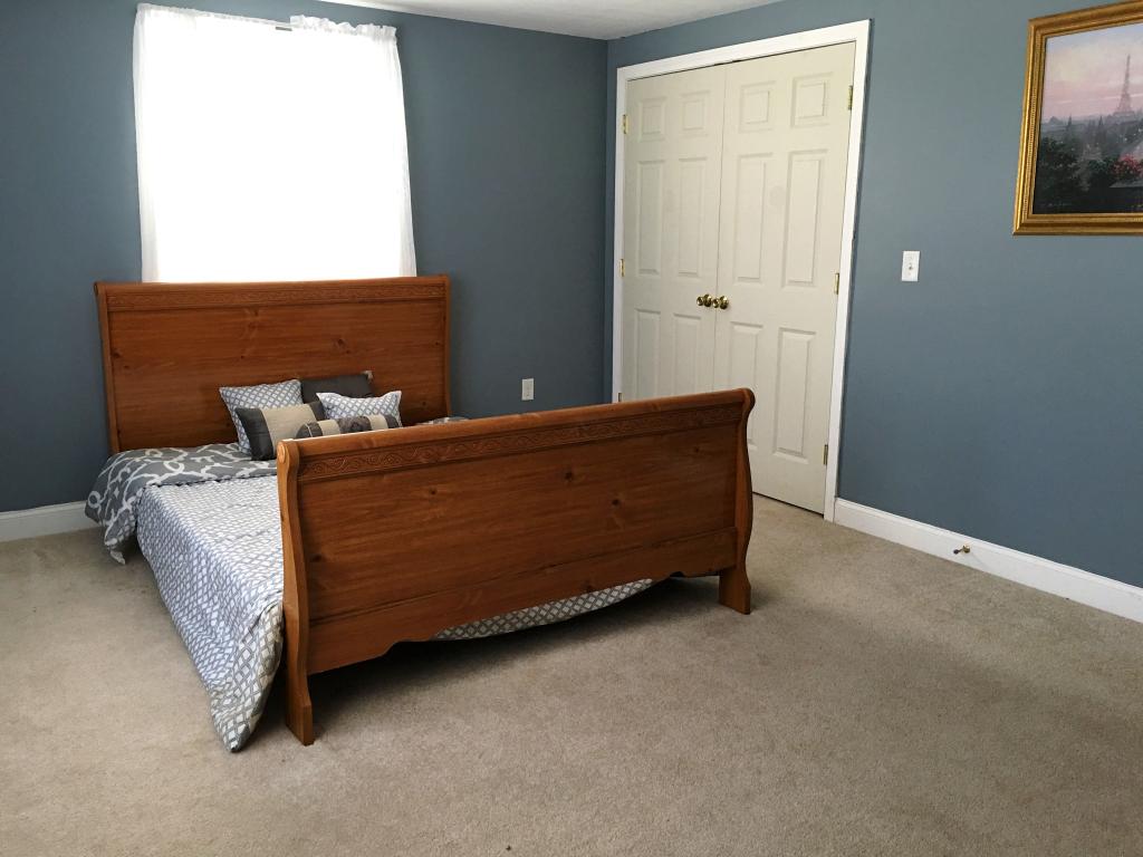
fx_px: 958
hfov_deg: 61.7
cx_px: 572
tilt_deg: -10.8
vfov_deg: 48.2
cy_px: 428
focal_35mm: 29
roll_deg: +0.1
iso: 40
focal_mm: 4.15
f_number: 2.2
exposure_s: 1/15
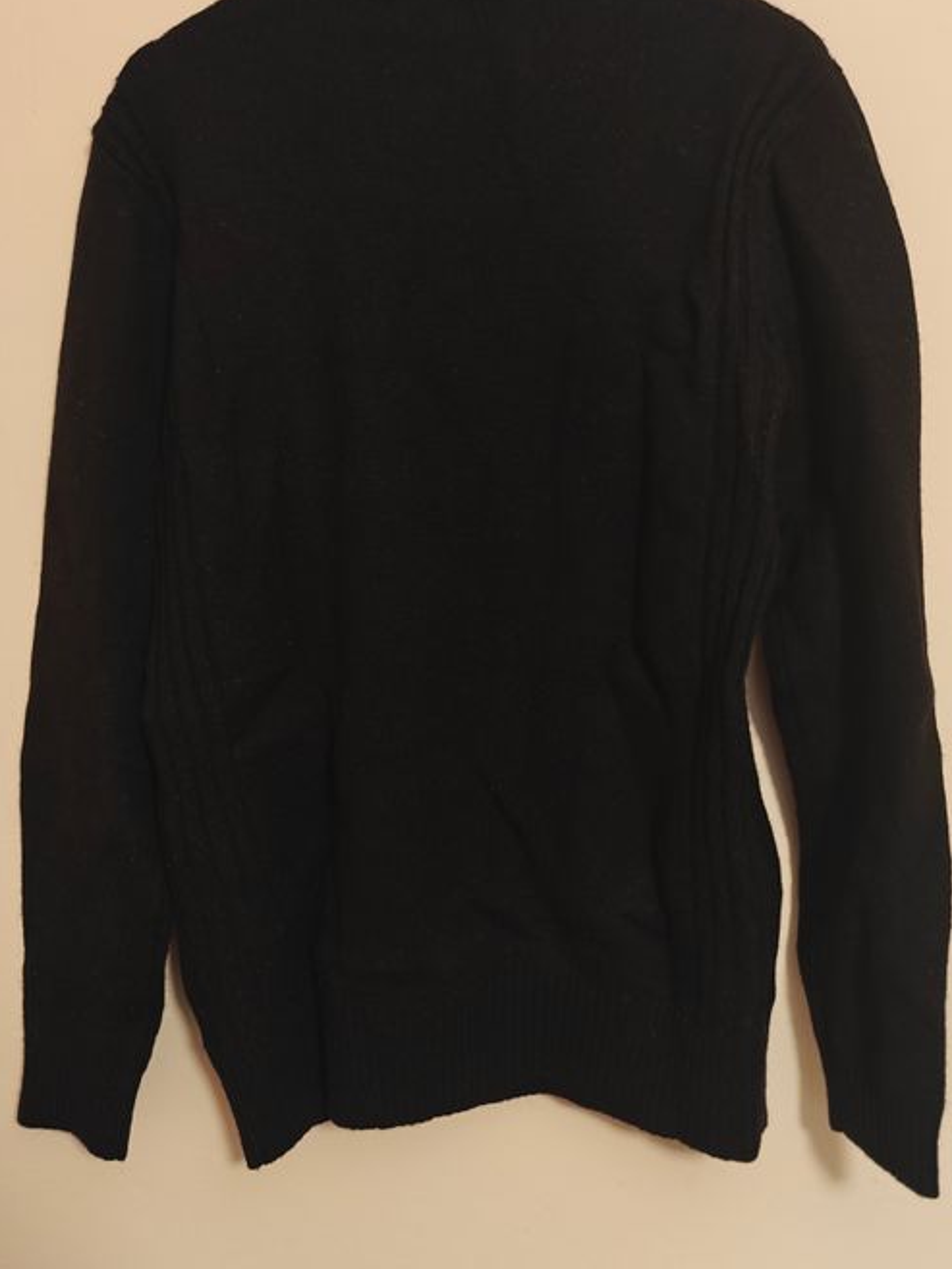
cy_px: 574
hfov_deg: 49.8
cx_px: 481
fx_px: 1026
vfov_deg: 63.3
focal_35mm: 28
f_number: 1.6
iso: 1000
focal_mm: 6.06
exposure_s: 1/50
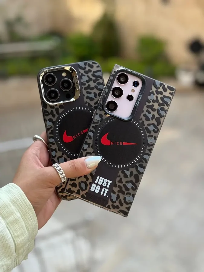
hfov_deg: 30.3
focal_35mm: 48
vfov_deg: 39.7
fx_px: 377
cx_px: 102
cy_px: 136
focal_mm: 6.76
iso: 64
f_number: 1.78
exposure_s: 1/832
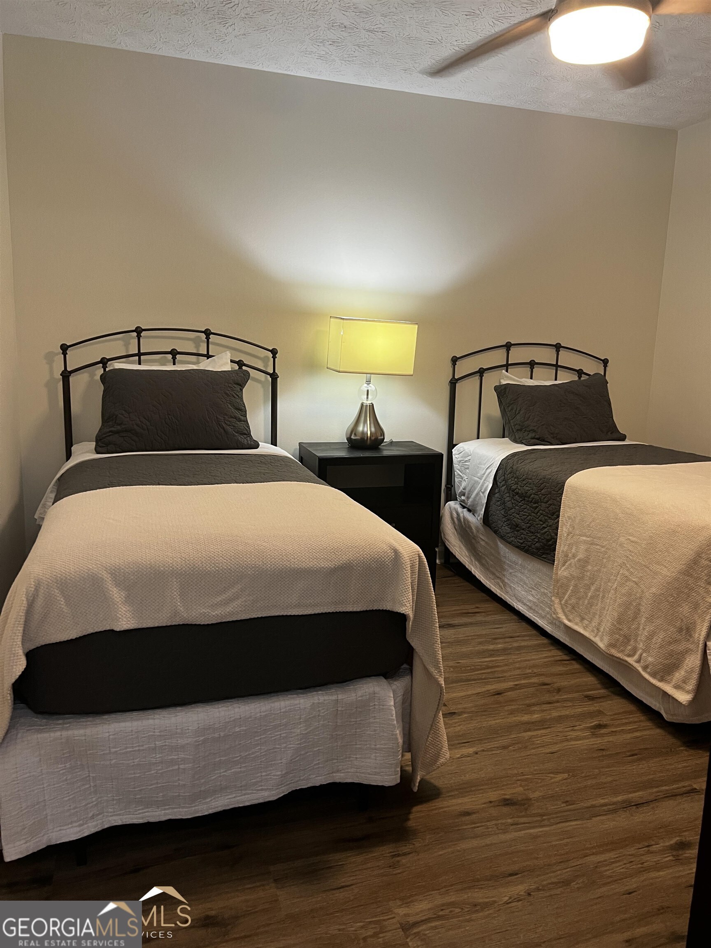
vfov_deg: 67.3
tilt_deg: -8.1
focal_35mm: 26
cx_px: 356
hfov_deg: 53.1
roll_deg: -2.8
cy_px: 474
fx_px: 712
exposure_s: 1/60
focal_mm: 5.7
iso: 125
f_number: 1.5
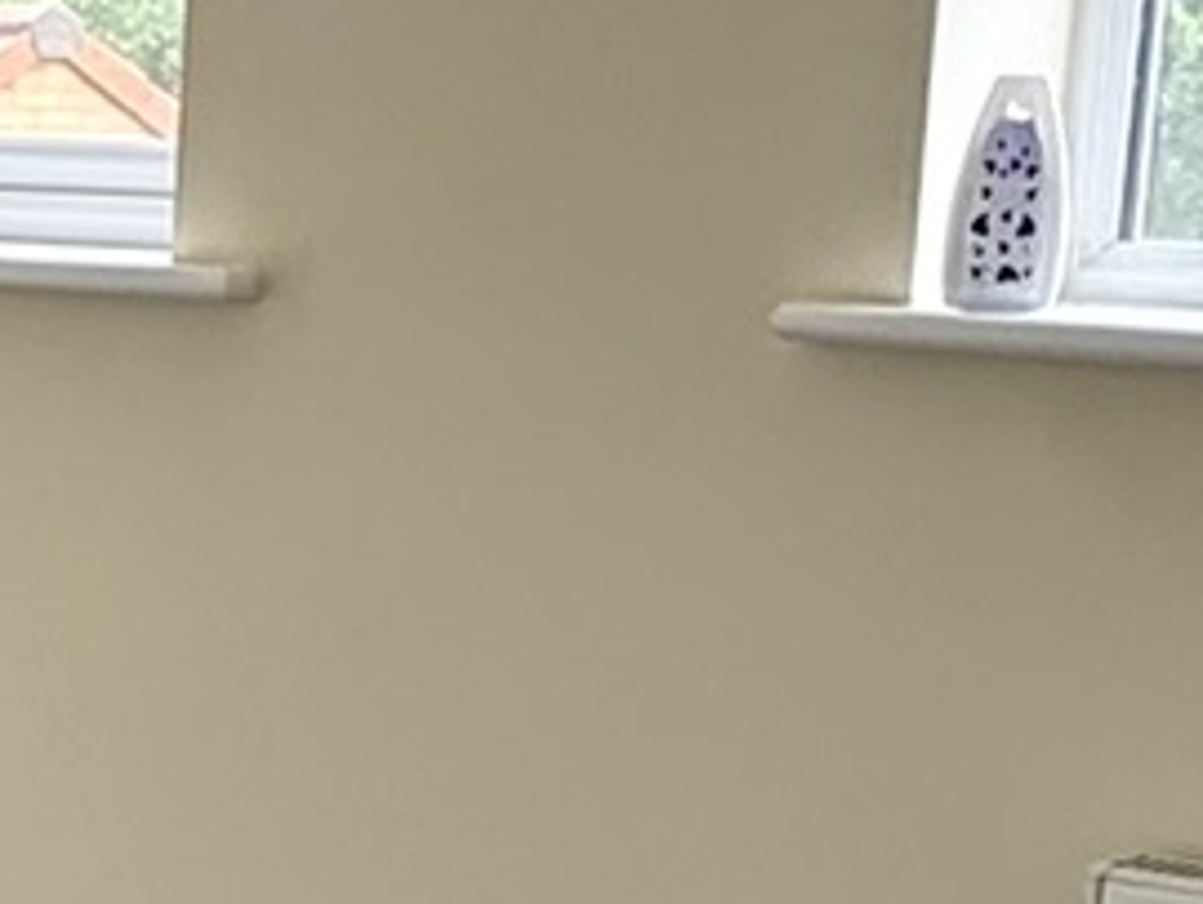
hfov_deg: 17.5
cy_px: 984
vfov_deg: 13.7
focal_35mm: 106
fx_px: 3687
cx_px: -290
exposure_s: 1/99
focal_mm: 2.22
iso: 50
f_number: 2.2
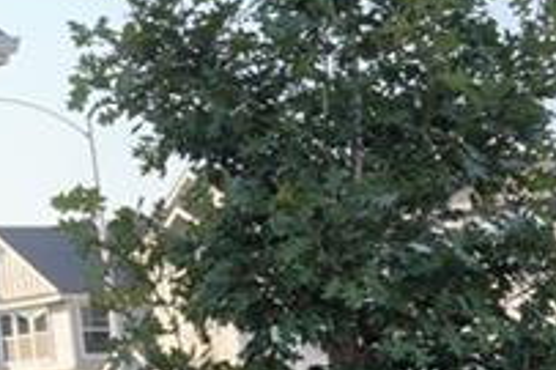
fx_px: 2176
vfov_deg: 9.6
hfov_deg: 11.7
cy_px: -27
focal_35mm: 141
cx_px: -819
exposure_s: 1/200
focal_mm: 28
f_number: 7.1
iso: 100
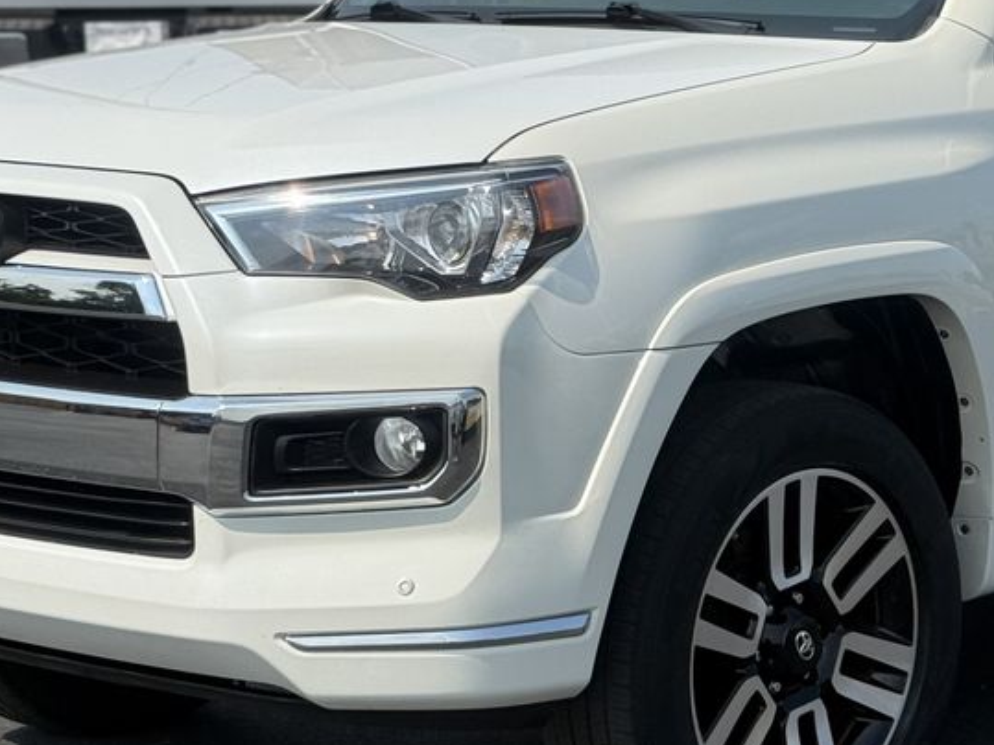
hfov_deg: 17.2
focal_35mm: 114
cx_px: 760
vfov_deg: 13.0
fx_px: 3273
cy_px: 240
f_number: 1.78
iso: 80
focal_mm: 6.76
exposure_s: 1/6536
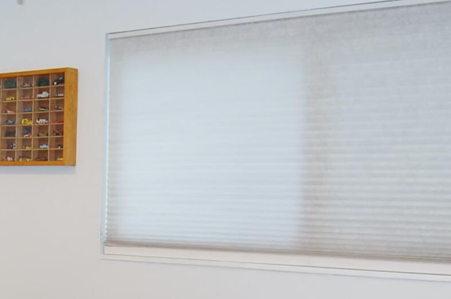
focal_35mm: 77
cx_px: 6
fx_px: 963
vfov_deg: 17.4
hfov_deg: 25.1
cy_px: 262
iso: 400
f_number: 3.5
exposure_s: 1/60
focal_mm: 18
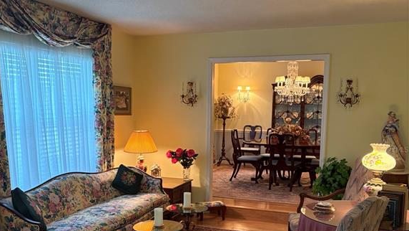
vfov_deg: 31.0
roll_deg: -0.3
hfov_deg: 52.8
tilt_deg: -5.9
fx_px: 412
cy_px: 149
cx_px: 204
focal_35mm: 38
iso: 320
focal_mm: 5.96
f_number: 1.6
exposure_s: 1/60
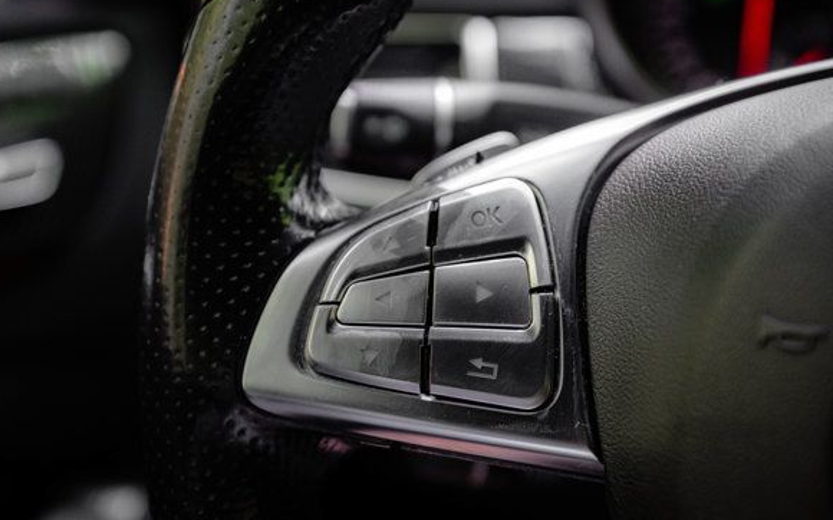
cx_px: 419
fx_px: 1225
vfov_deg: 24.0
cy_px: 264
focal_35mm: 54
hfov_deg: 37.5
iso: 1250
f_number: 4
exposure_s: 1/200
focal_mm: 48
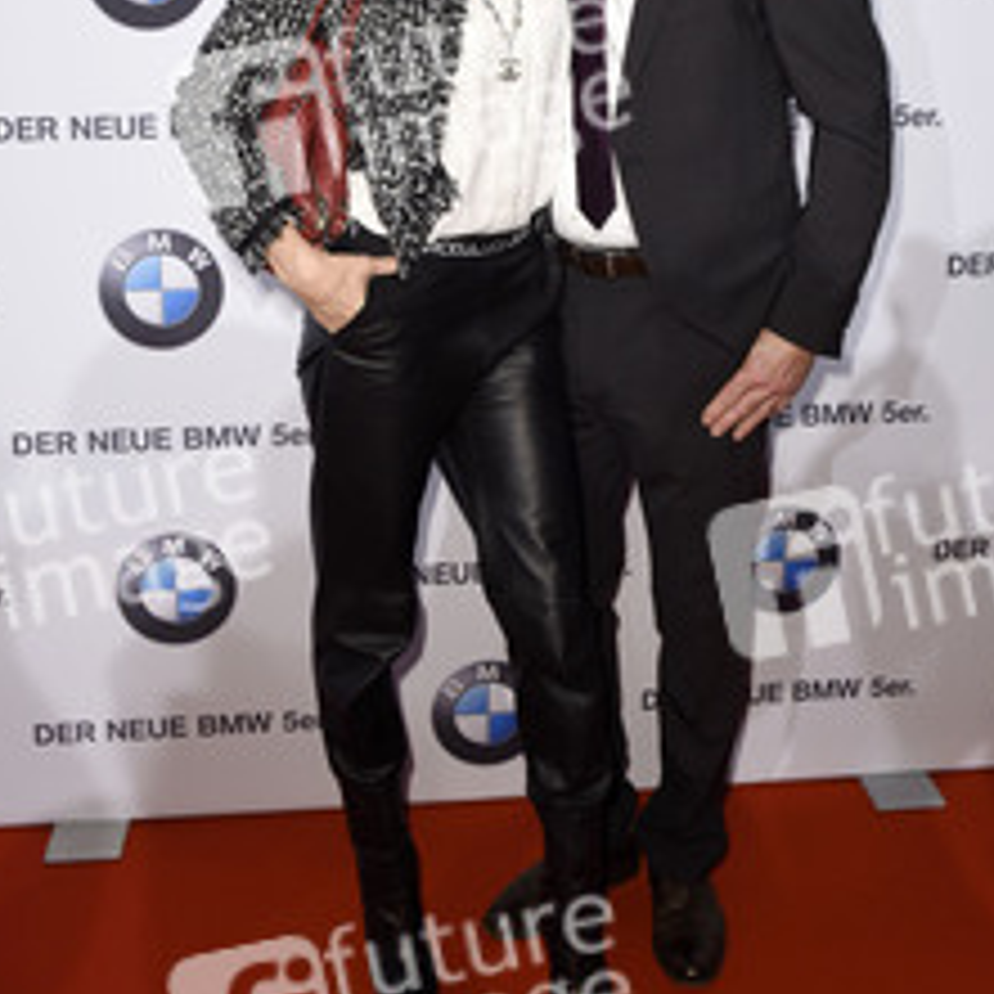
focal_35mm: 43
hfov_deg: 39.1
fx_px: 1397
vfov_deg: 38.7
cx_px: 531
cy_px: 328
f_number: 5.6
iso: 800
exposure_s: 1/200
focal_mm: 28
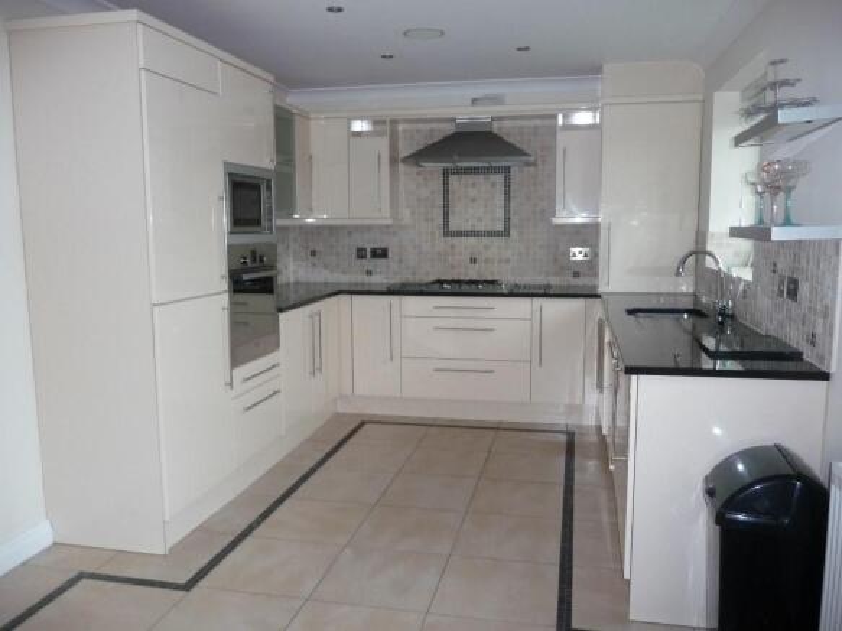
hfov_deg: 63.5
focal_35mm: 28
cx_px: 421
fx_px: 681
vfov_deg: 49.7
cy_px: 316
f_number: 3.3
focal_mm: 4.7
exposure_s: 1/30
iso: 250
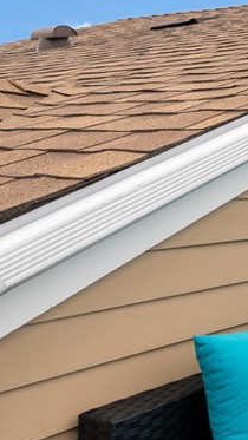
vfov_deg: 44.4
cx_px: 568
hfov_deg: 15.8
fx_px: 537
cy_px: 180
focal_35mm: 46
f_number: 9
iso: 320
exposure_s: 1/250
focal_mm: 16
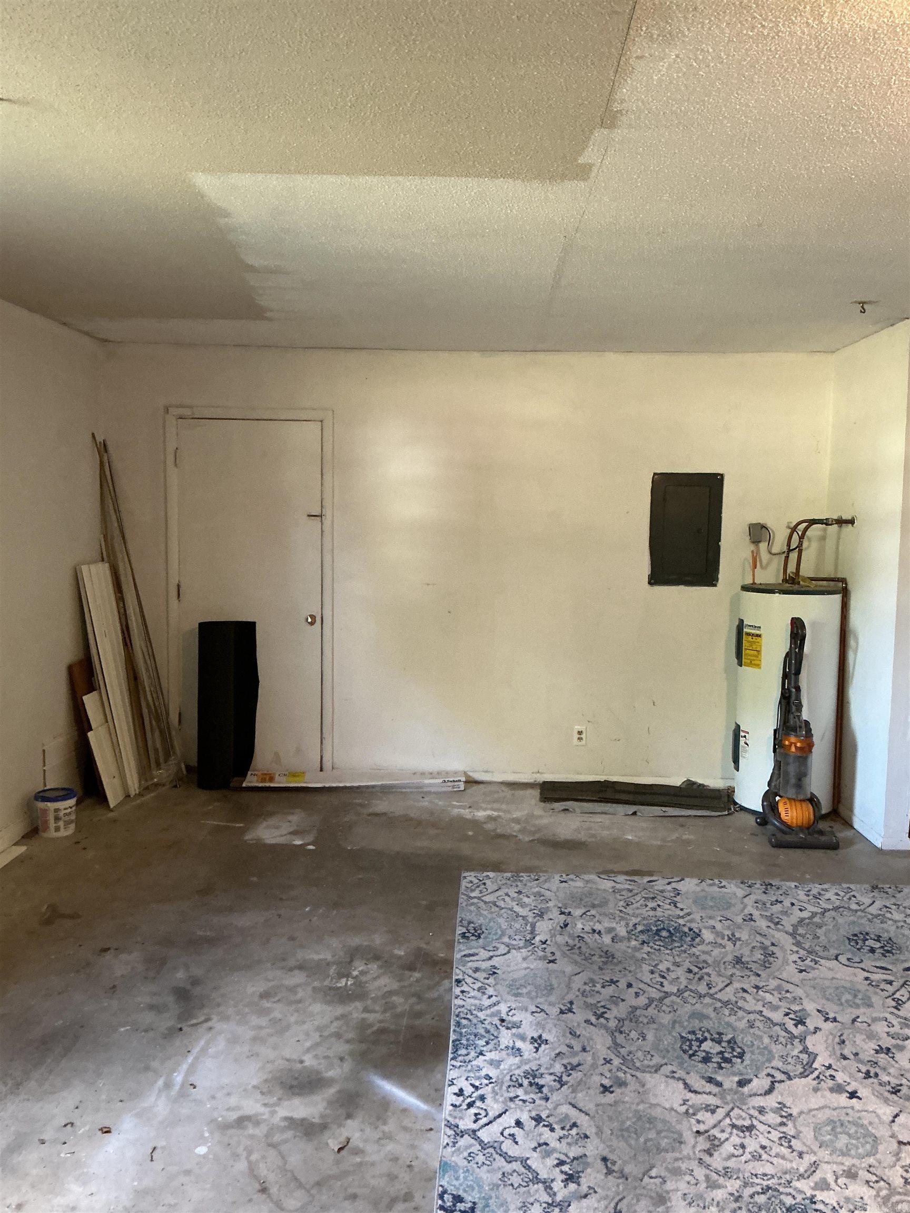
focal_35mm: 29
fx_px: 1016
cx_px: 455
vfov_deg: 61.7
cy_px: 606
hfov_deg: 48.2
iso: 250
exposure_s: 1/40
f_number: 1.8
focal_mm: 3
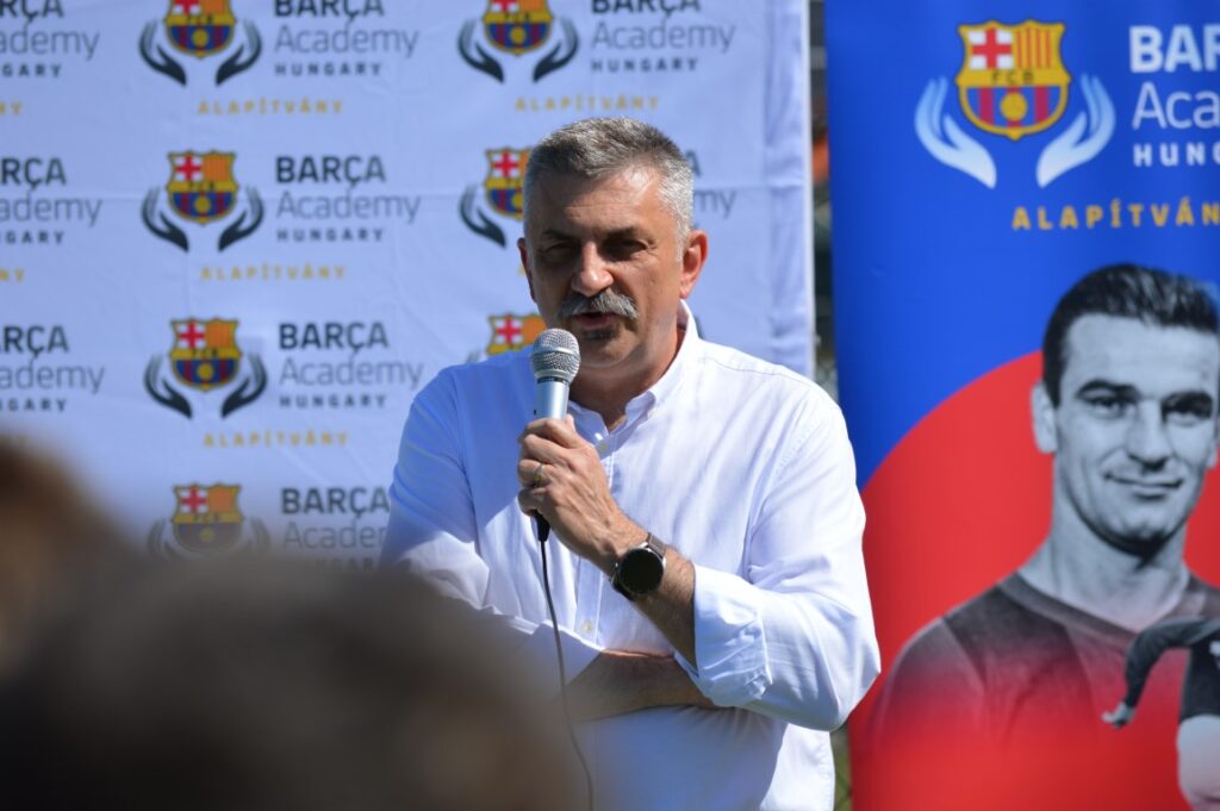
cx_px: 610
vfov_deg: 4.9
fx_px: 9396
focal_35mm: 278
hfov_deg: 7.4
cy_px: 406
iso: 100
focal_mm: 185
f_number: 6.3
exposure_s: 1/640
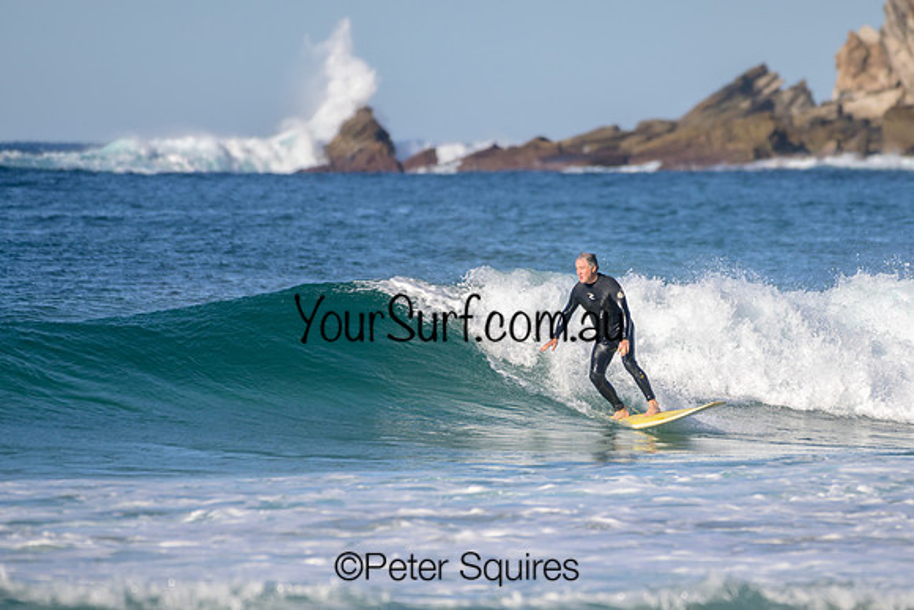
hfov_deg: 3.0
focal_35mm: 686
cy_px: 306
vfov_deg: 2.0
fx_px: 17421
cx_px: 575
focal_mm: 500
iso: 160
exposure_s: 1/2000
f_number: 5.6
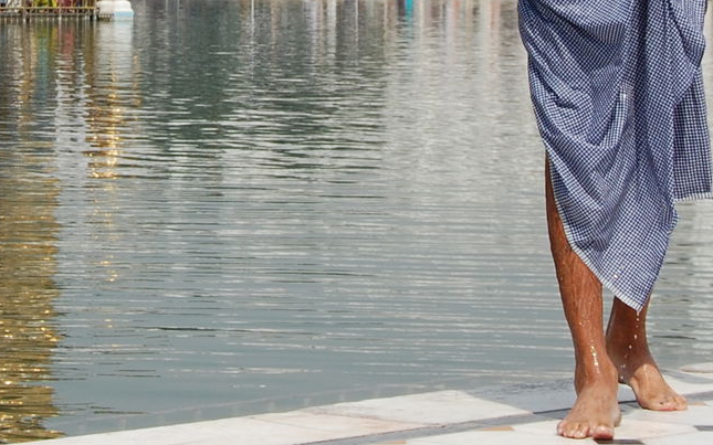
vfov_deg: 6.8
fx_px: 3711
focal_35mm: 191
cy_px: -141
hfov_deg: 10.9
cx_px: 59
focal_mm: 42
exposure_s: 1/400
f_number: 10
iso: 200
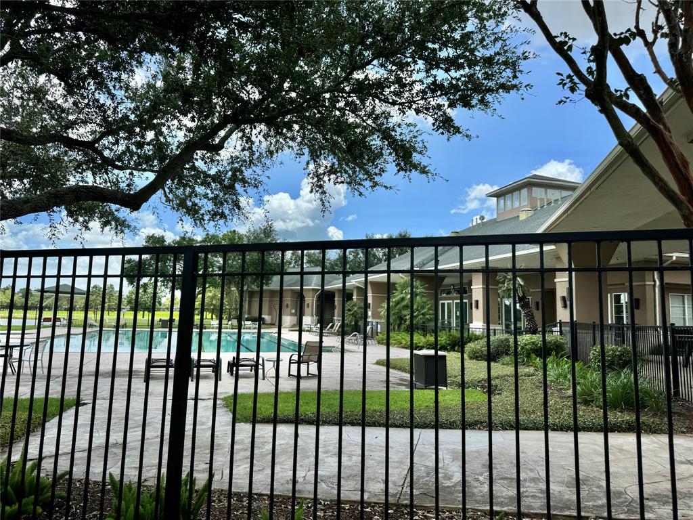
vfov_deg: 56.8
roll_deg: -0.7
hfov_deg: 71.6
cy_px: 260
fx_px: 480
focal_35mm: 24
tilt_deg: +7.8
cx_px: 346
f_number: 1.78
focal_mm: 6.76
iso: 80
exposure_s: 1/3096
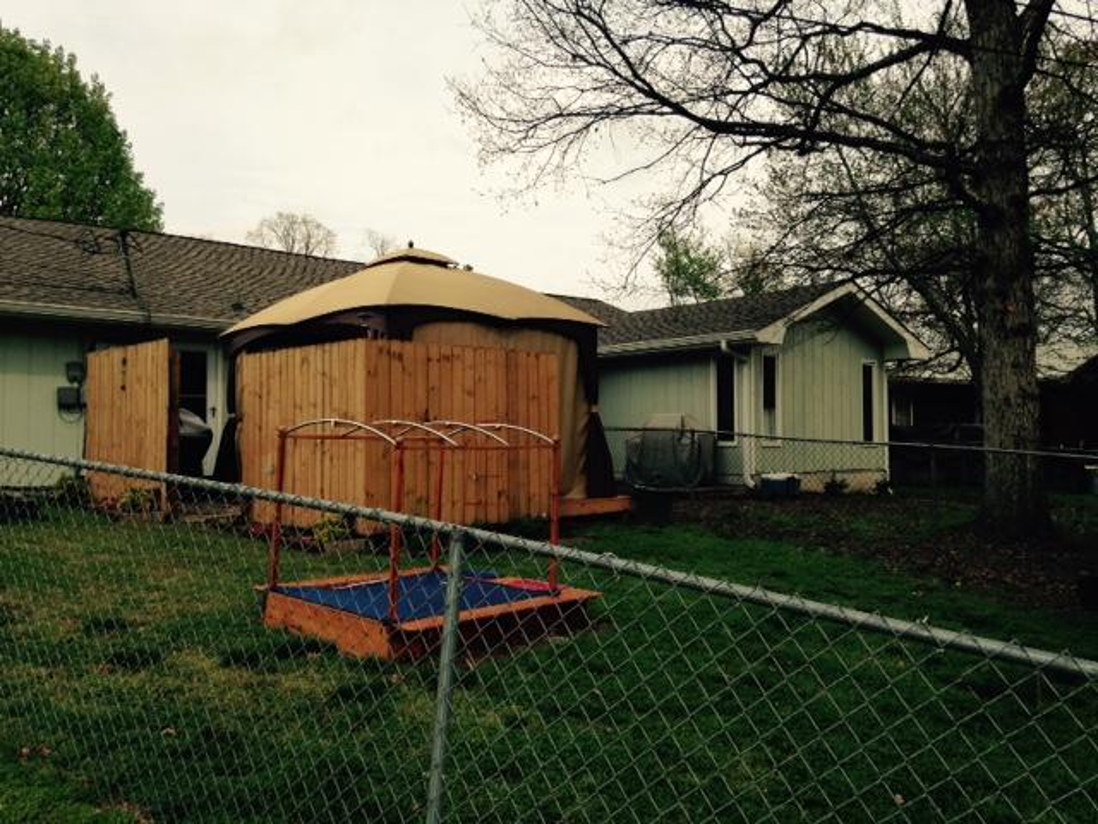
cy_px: 412
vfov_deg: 42.9
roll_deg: +1.1
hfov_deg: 55.4
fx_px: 1047
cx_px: 549
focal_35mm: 33
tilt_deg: +0.9
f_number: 2.4
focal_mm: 4.12
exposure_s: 1/1323
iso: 50
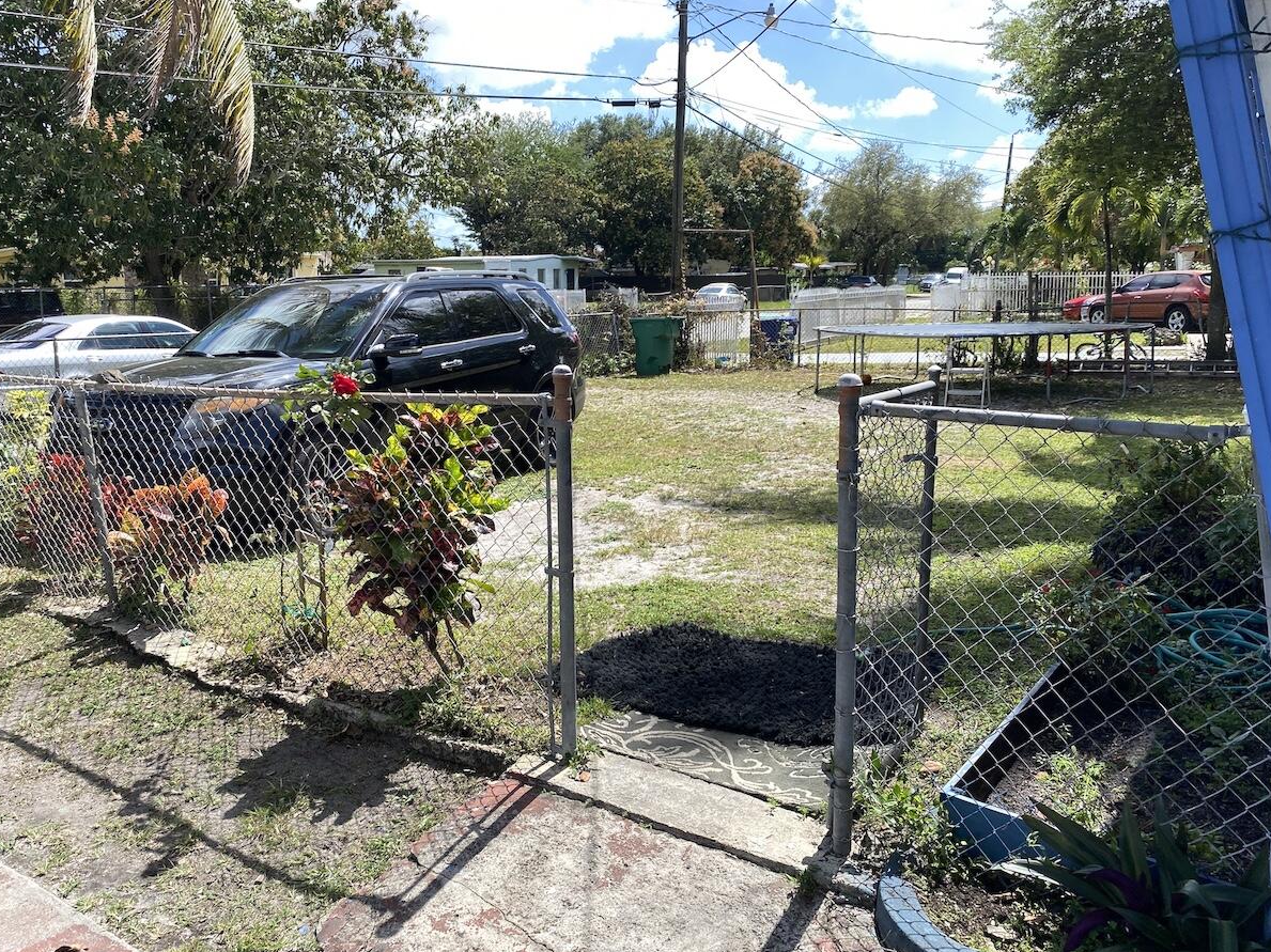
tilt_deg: -10.1
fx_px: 1028
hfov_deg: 63.4
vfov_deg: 49.7
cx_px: 607
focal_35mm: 28
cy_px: 442
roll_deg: -2.5
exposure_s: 1/1961
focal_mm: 4.25
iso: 32
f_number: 1.8
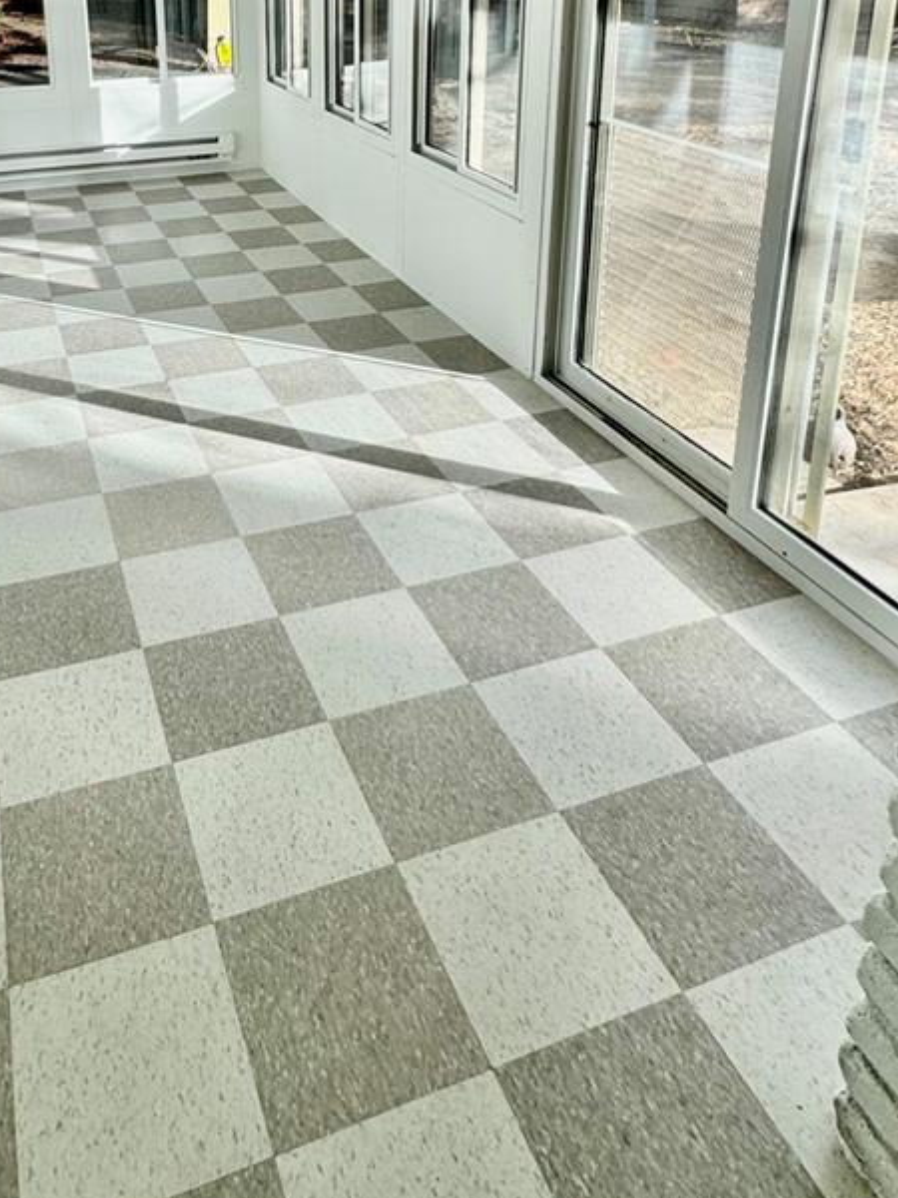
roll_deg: +2.2
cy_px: 190
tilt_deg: -15.8
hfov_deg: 48.5
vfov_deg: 57.2
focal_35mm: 28
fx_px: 968
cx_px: 267
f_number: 2.2
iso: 40
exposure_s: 1/749
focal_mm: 2.22
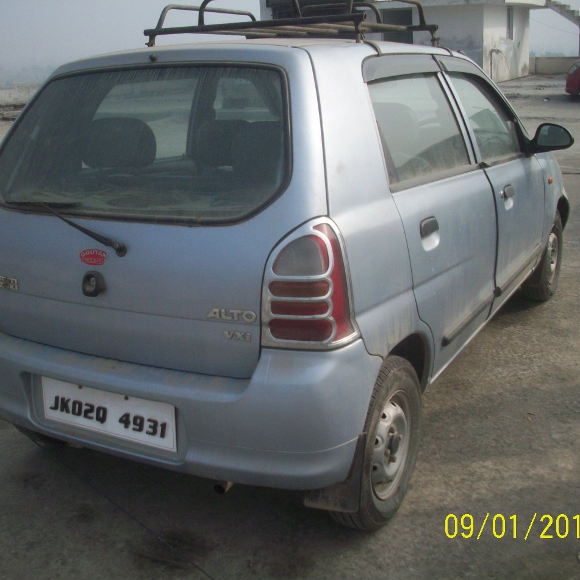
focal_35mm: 44
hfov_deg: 38.3
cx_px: 267
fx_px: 834
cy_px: 291
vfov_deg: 38.3
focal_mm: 6.2
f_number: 5.6
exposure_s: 1/369
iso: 80
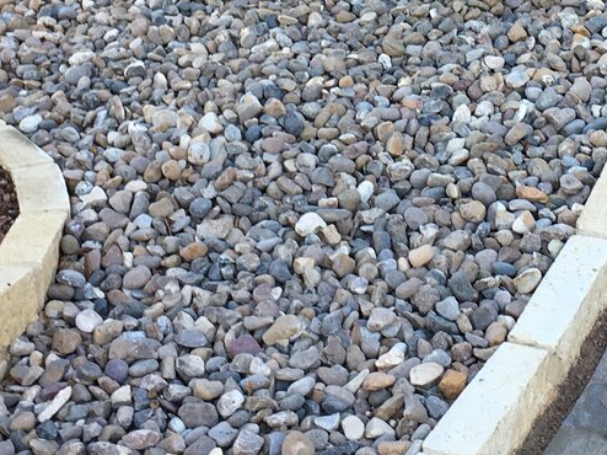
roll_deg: -1.8
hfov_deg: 20.7
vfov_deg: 15.2
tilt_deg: -11.8
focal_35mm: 94
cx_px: 457
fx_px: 1648
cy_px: -91
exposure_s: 1/60
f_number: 2.2
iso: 25
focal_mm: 4.15
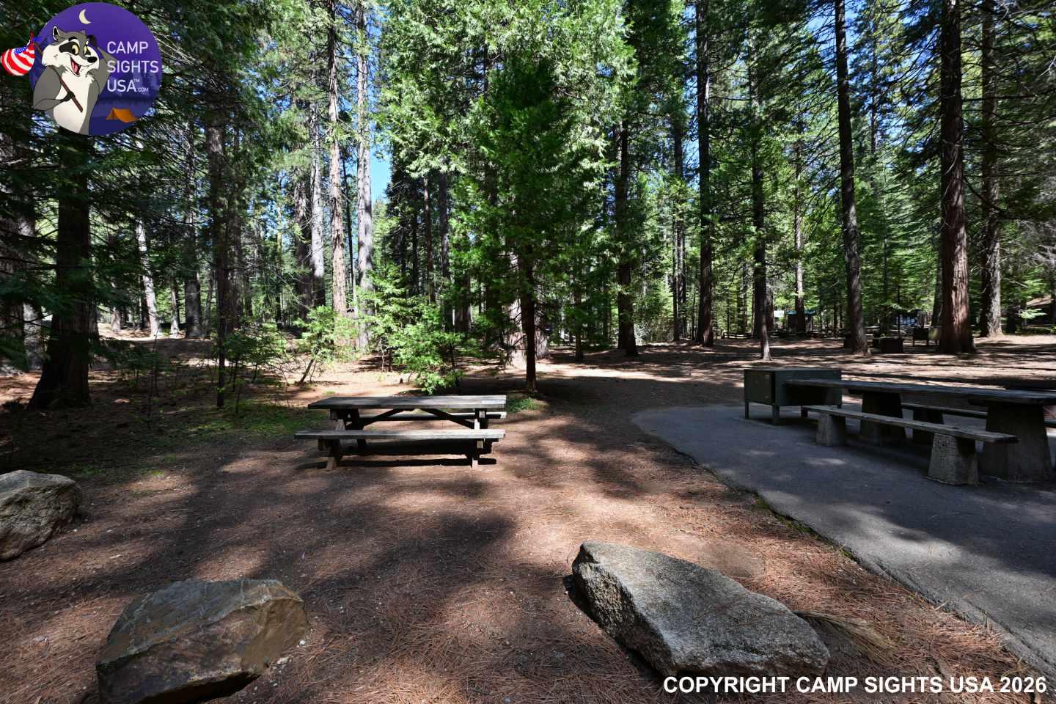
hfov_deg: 104.3
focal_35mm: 14
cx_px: 528
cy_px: 352
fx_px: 411
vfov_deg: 81.2
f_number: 7.1
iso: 100
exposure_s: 1/80
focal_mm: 14
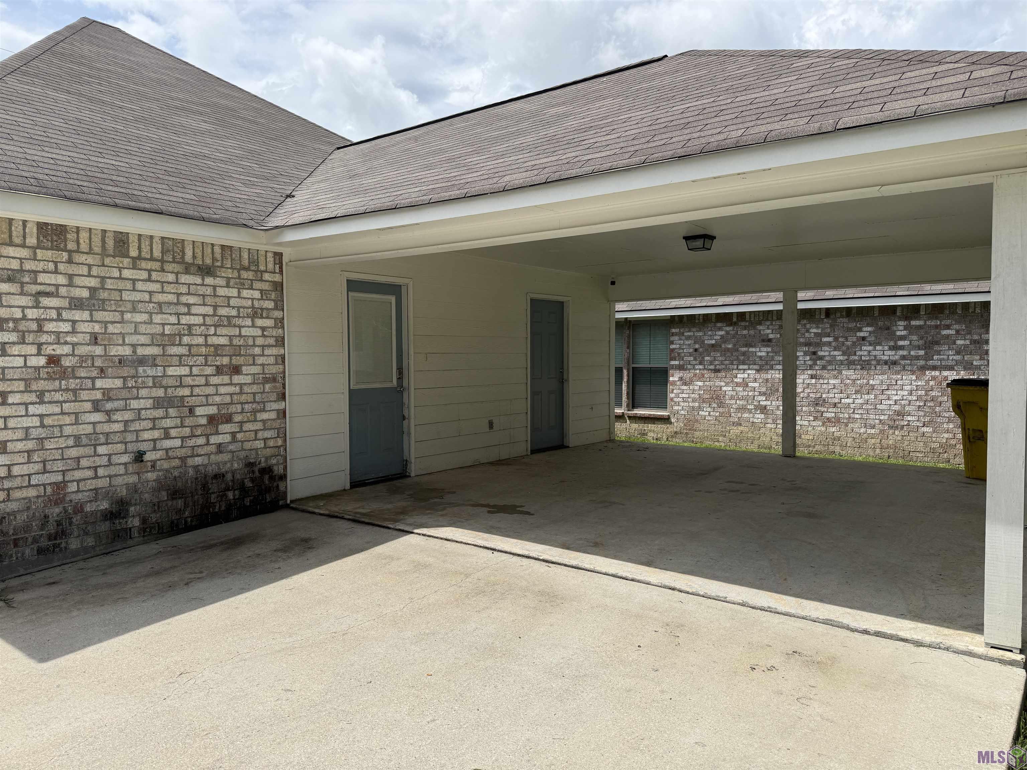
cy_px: 385
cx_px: 514
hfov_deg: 71.6
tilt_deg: -2.4
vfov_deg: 56.8
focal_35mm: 24
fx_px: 712
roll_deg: +0.0
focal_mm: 6.76
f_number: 1.78
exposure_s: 1/4975
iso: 80
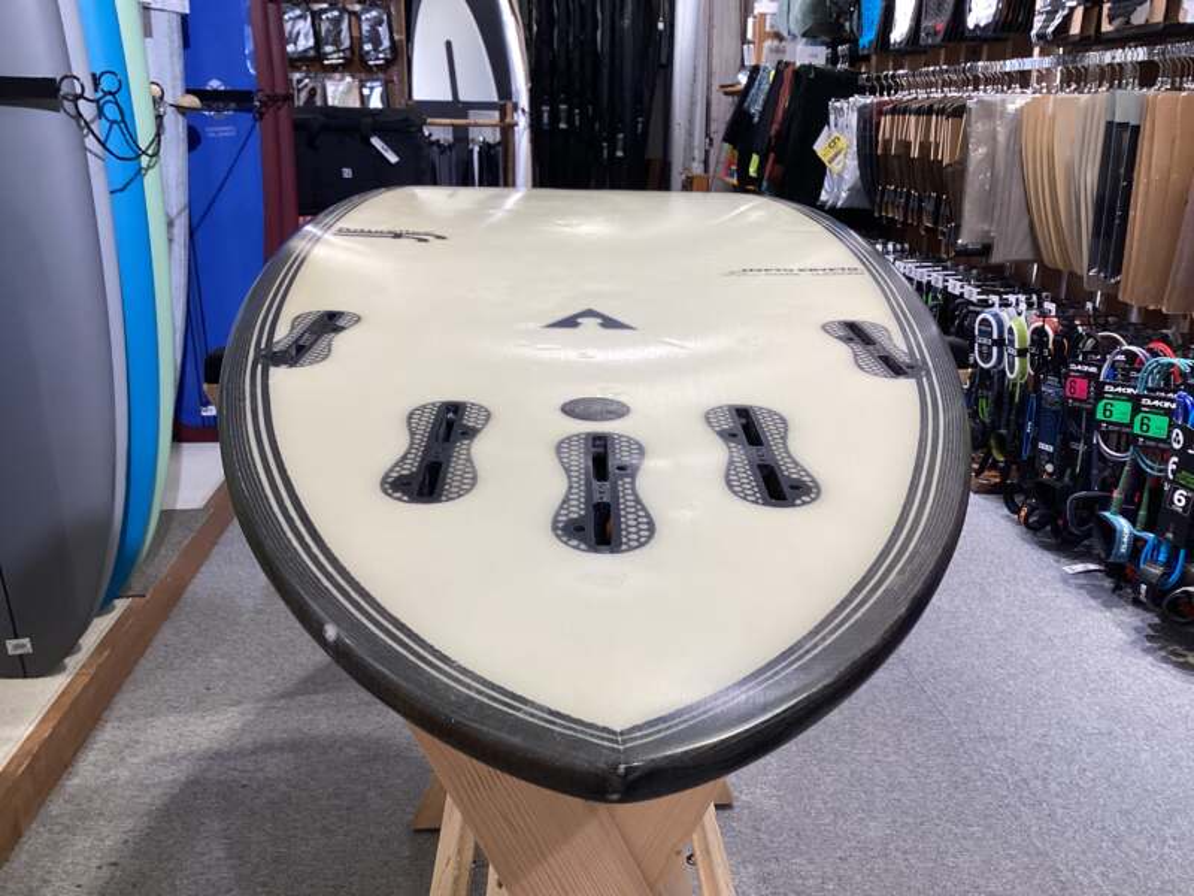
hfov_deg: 58.4
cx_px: 597
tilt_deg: -16.8
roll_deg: -0.7
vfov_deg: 45.4
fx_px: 1069
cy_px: 448
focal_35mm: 31
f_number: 2.4
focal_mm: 3.3
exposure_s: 1/50
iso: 50
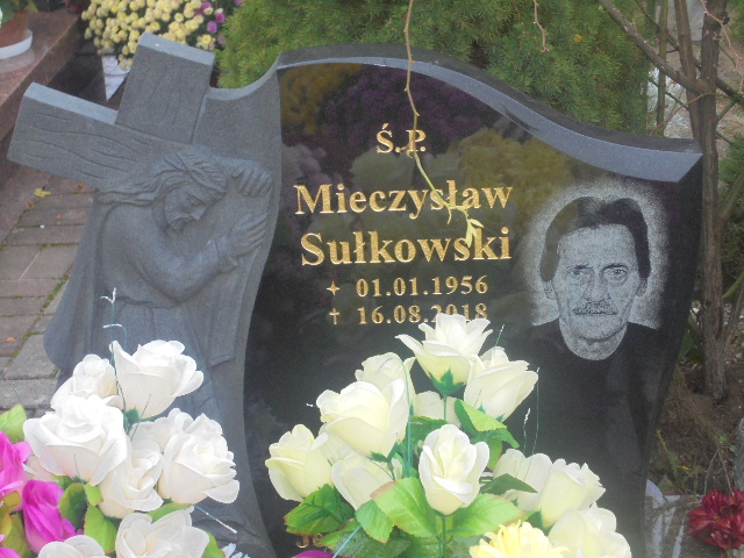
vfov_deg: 20.2
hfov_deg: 26.7
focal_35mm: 73
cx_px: 372
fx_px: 1569
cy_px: 279
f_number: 6.1
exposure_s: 1/30
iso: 250
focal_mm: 13.1
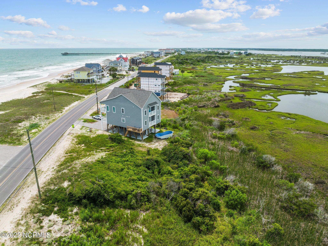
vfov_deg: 56.8
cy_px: 123
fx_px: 227
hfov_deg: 71.6
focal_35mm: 24
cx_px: 164
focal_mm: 12.29
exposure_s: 1/320
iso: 100
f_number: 5
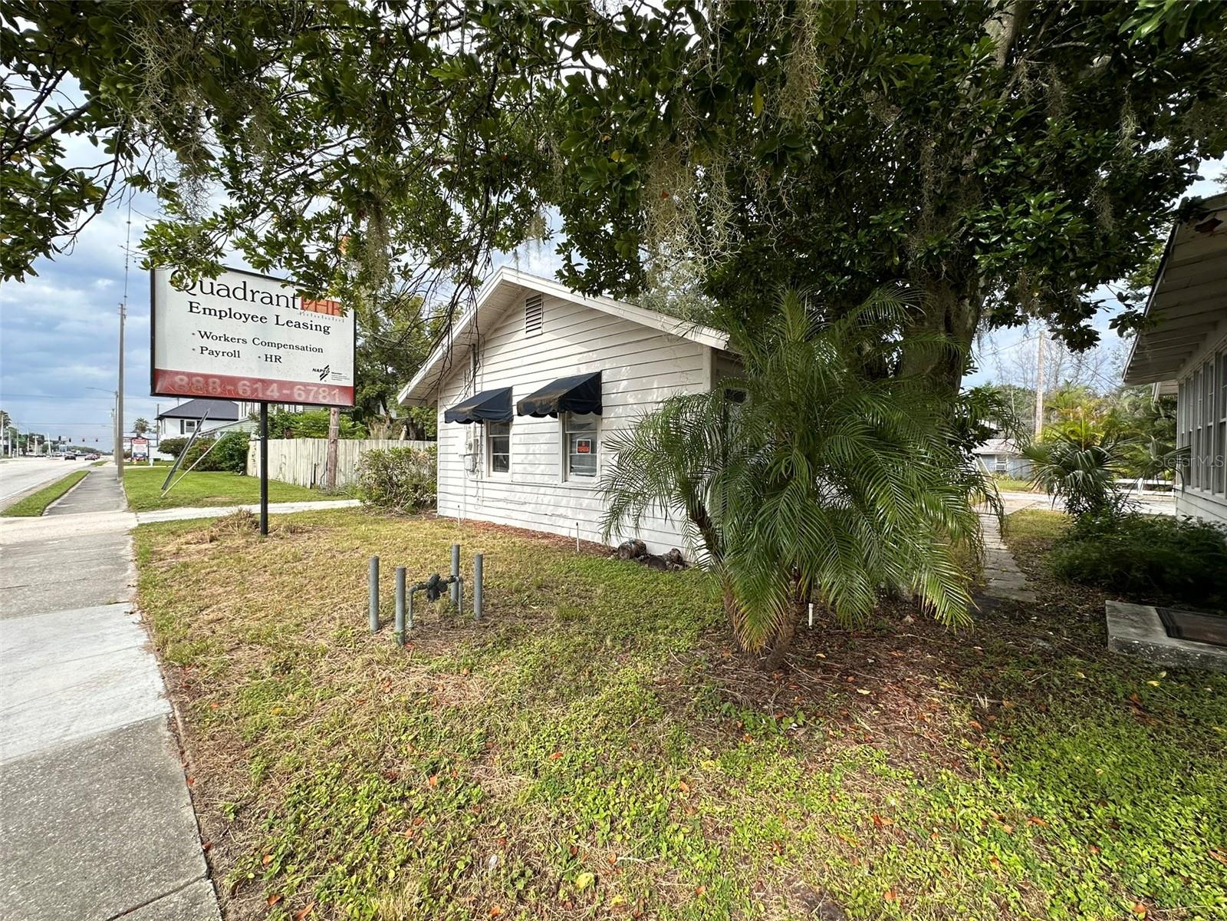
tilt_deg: +1.0
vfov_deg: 85.7
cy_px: 460
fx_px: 496
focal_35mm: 14
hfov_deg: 102.1
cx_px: 614
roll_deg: -0.1
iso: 40
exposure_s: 1/720
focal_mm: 2.22
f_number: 2.2
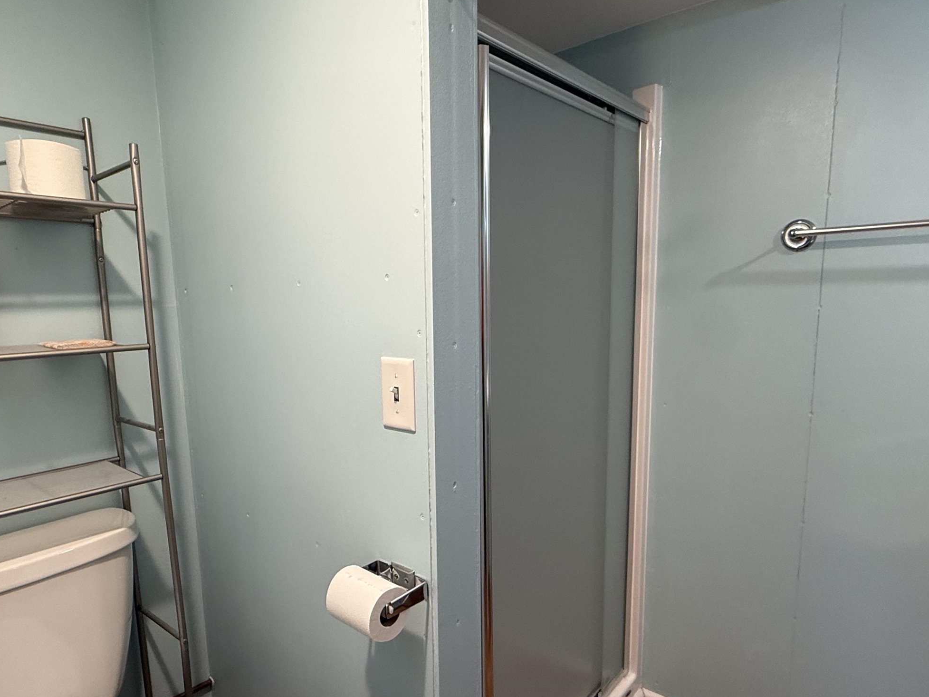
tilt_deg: -8.9
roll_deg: +1.6
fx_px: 590
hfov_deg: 76.3
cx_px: 429
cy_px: 391
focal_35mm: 22
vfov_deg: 60.9
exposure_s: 1/60
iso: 200
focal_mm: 2.22
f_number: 2.2
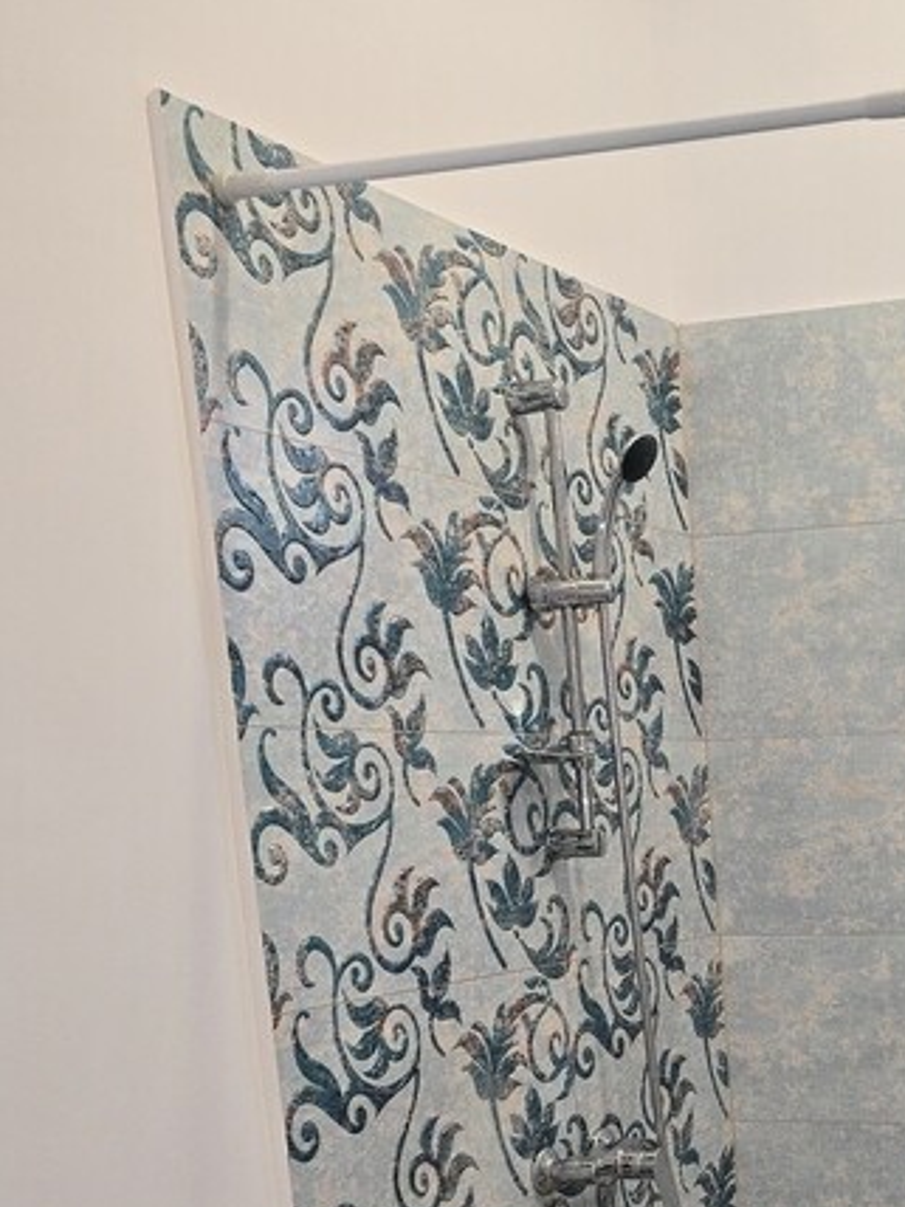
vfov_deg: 32.3
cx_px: 1029
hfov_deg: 24.5
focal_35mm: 55
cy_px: 1199
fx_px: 1917
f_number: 1.7
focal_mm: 6.3
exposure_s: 1/50
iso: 100
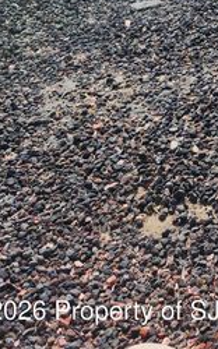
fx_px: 619
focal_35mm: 65
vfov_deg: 26.4
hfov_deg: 18.1
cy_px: -112
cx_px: 316
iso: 25
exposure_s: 1/2359
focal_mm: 5.54
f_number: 1.8
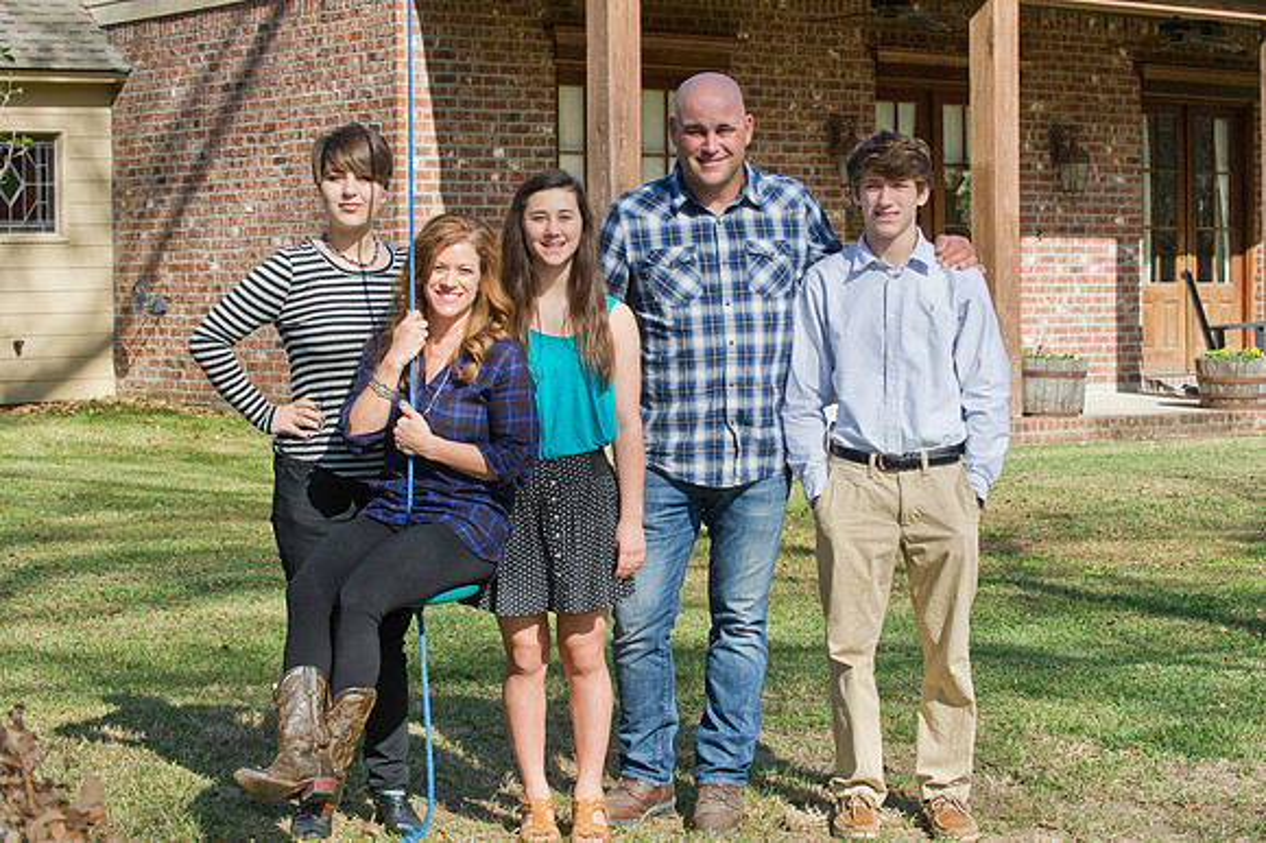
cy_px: 422
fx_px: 2812
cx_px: 633
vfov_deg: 17.0
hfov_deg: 25.4
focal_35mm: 80
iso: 400
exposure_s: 1/250
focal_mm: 80
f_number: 9
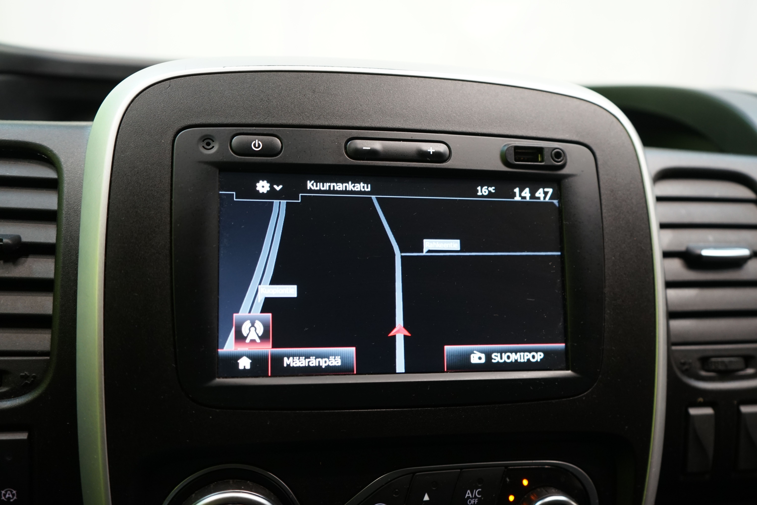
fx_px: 715
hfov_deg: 55.8
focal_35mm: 34
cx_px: 378
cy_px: 252
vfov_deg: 38.9
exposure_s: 1/30
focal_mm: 34
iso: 800
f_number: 4
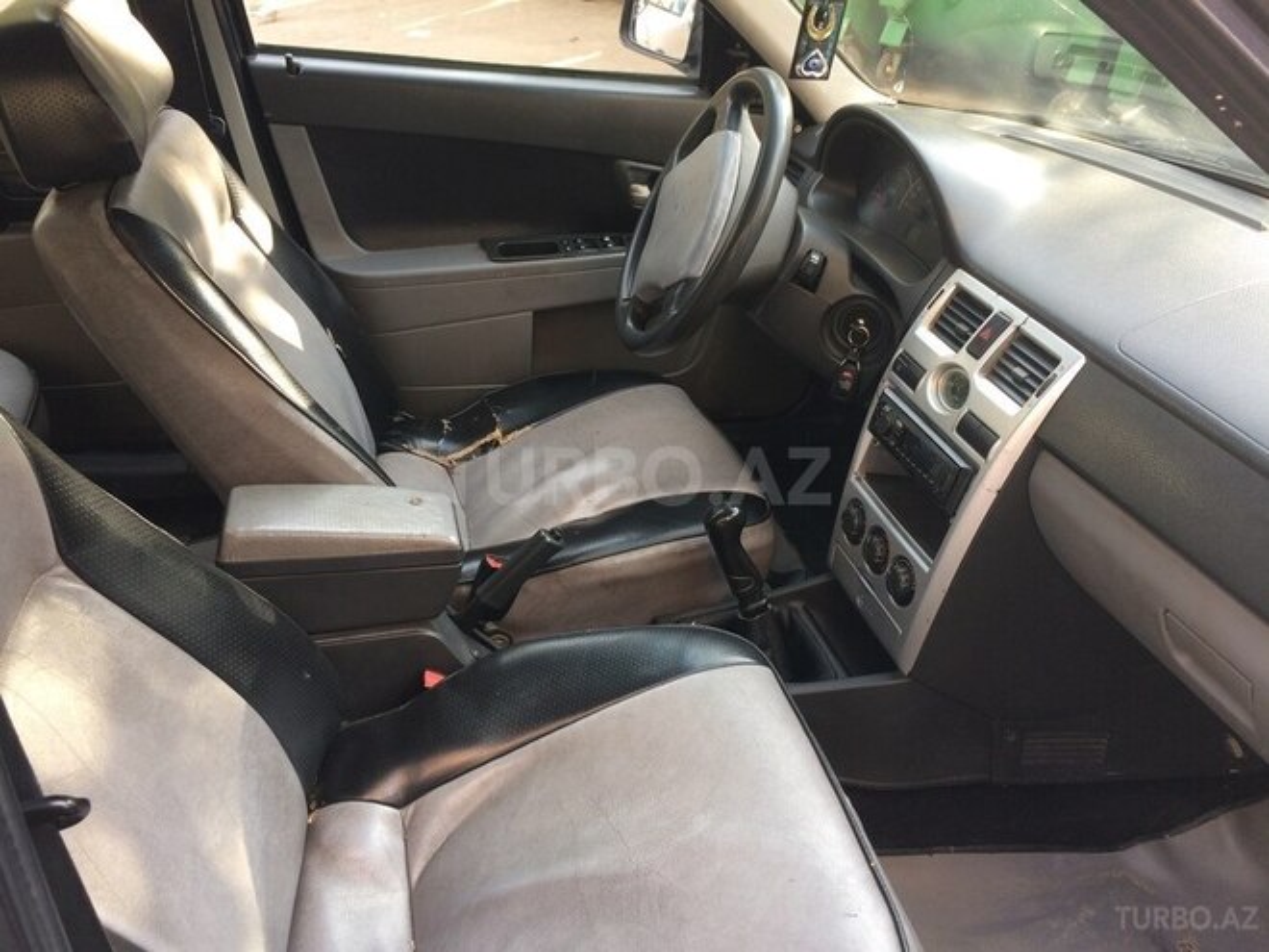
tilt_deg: -31.3
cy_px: 476
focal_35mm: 29
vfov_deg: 48.2
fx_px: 1063
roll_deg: -11.2
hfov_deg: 61.7
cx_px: 634
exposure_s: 1/100
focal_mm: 4.15
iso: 40
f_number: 2.2
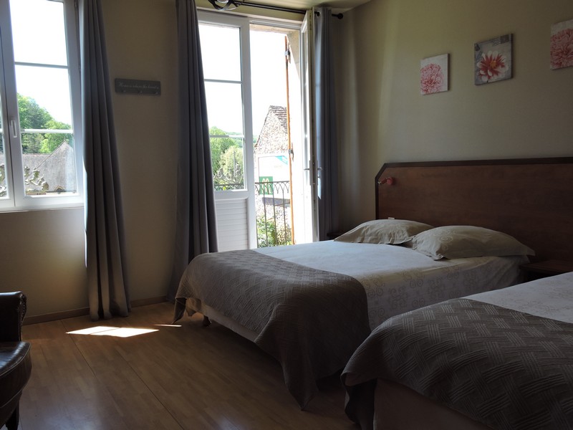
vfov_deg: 46.8
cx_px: 286
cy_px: 215
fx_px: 497
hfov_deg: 60.0
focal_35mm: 30
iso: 100
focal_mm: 5.4
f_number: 3.5
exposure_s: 1/125
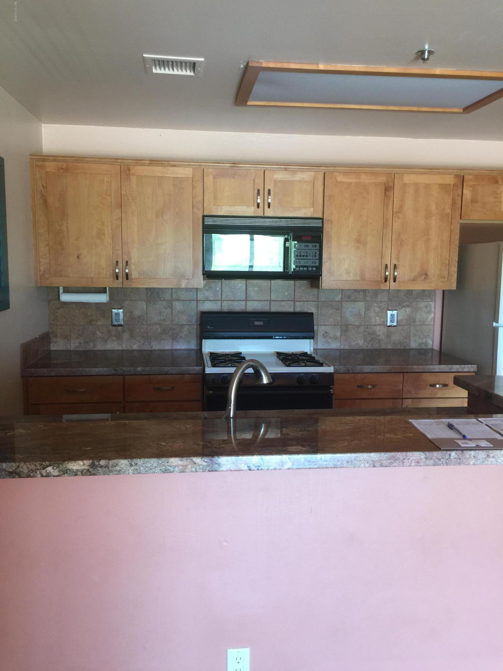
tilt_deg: -6.3
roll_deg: -0.5
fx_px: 562
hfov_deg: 48.2
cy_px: 336
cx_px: 252
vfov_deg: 61.7
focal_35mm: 29
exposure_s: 1/15
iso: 40
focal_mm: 4.15
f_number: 2.2
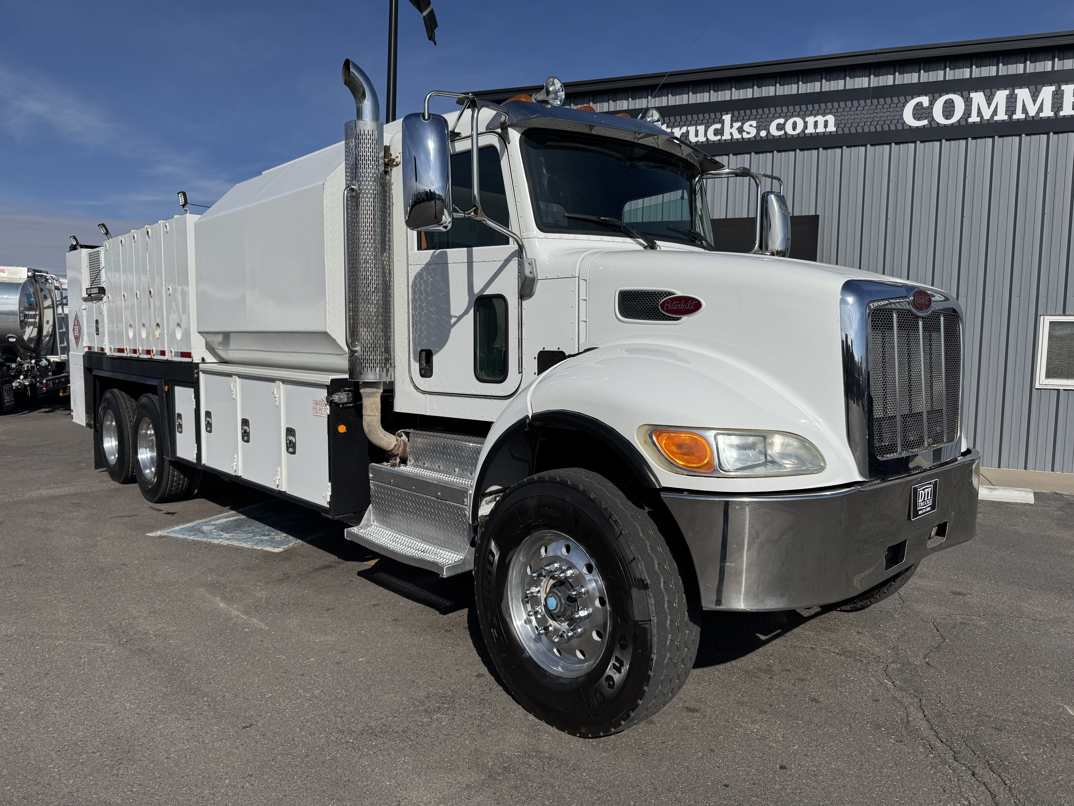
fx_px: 745
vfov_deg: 56.8
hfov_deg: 71.6
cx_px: 537
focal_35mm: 24
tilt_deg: -4.3
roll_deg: -1.4
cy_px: 403
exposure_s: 1/12346
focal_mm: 6.76
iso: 80
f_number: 1.78
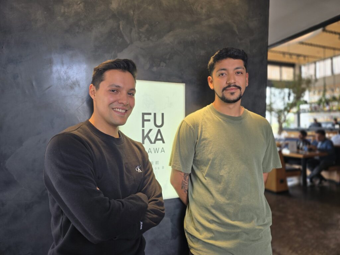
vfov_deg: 58.9
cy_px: 128
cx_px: 170
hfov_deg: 73.9
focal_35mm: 23
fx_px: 226
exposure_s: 1/100
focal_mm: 6.3
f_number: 1.7
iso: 50
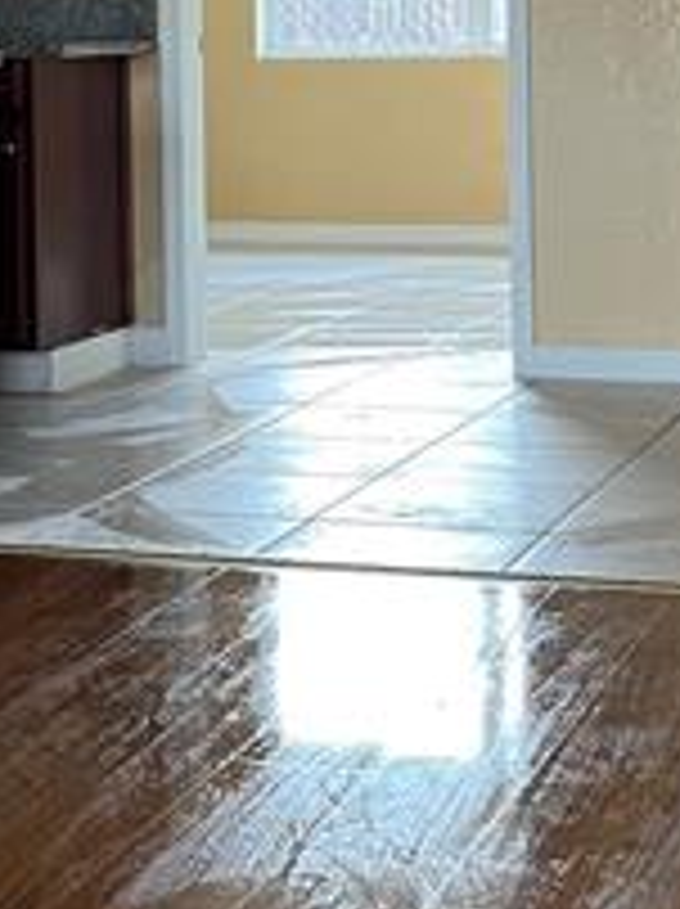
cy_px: 27
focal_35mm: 99
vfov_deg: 19.4
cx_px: 243
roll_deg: +1.7
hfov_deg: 14.9
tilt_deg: -1.5
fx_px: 2599
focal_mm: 5.1
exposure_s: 1/67
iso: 125
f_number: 1.6
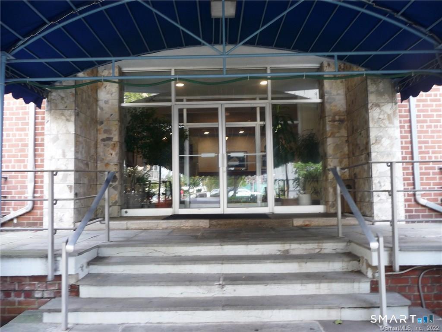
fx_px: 358
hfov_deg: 63.4
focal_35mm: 28
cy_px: 166
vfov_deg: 49.7
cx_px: 221
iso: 125
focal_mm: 4.7
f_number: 3.3
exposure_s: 1/30
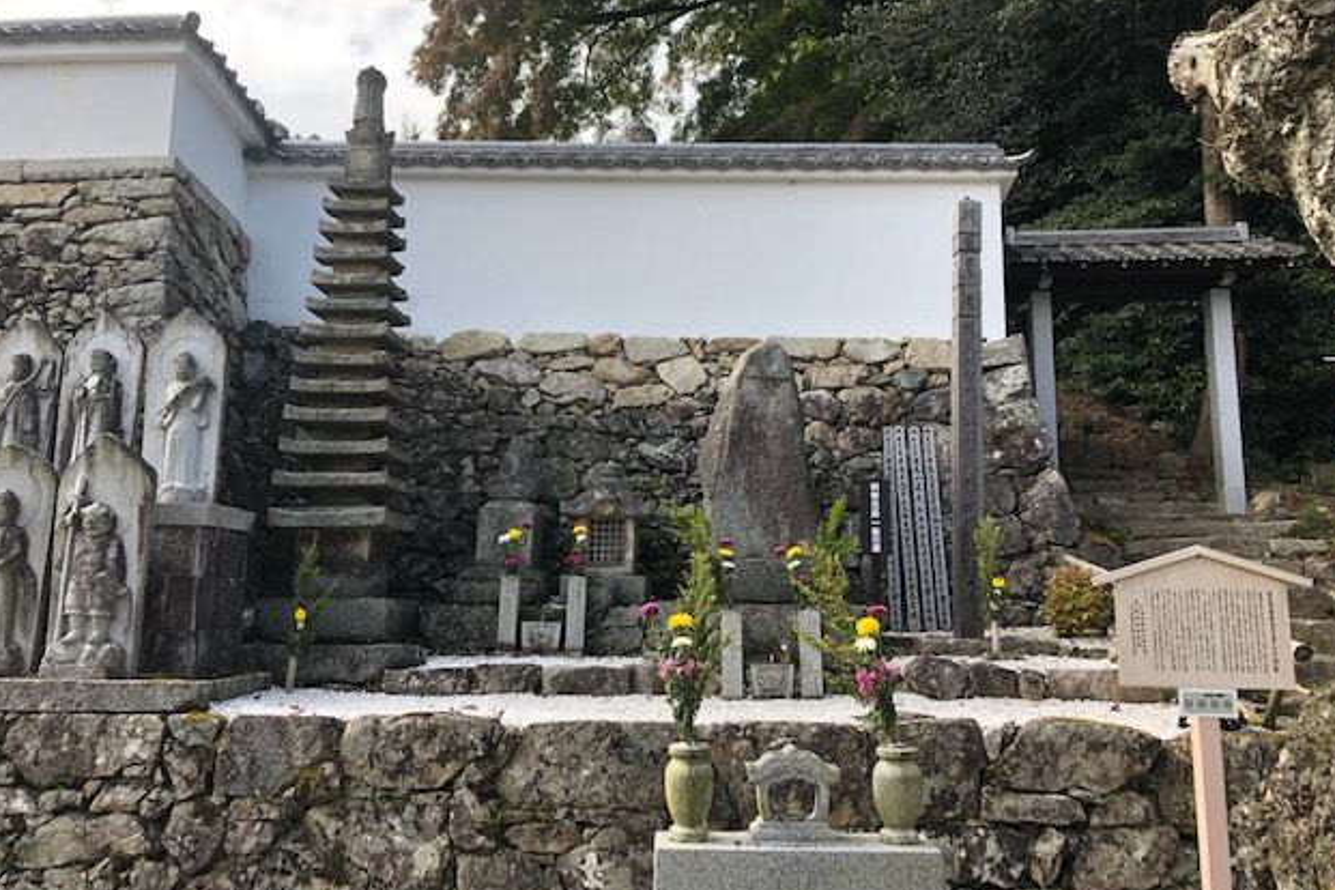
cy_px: 424
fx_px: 1112
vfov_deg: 43.6
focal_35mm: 30
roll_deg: +1.6
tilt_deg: +10.6
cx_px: 677
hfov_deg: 61.9
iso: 20
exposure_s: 1/440
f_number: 1.8
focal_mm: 3.99
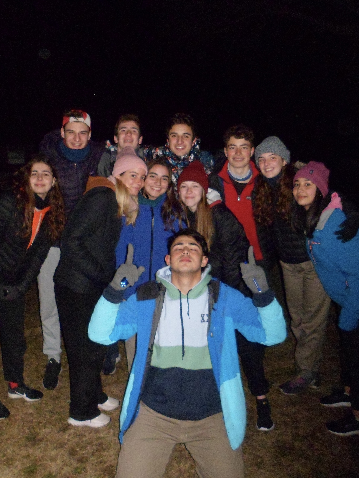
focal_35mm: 26
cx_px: 180
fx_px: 360
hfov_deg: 53.1
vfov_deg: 67.3
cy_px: 239
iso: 480
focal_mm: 4.9
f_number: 3.3
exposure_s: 1/45
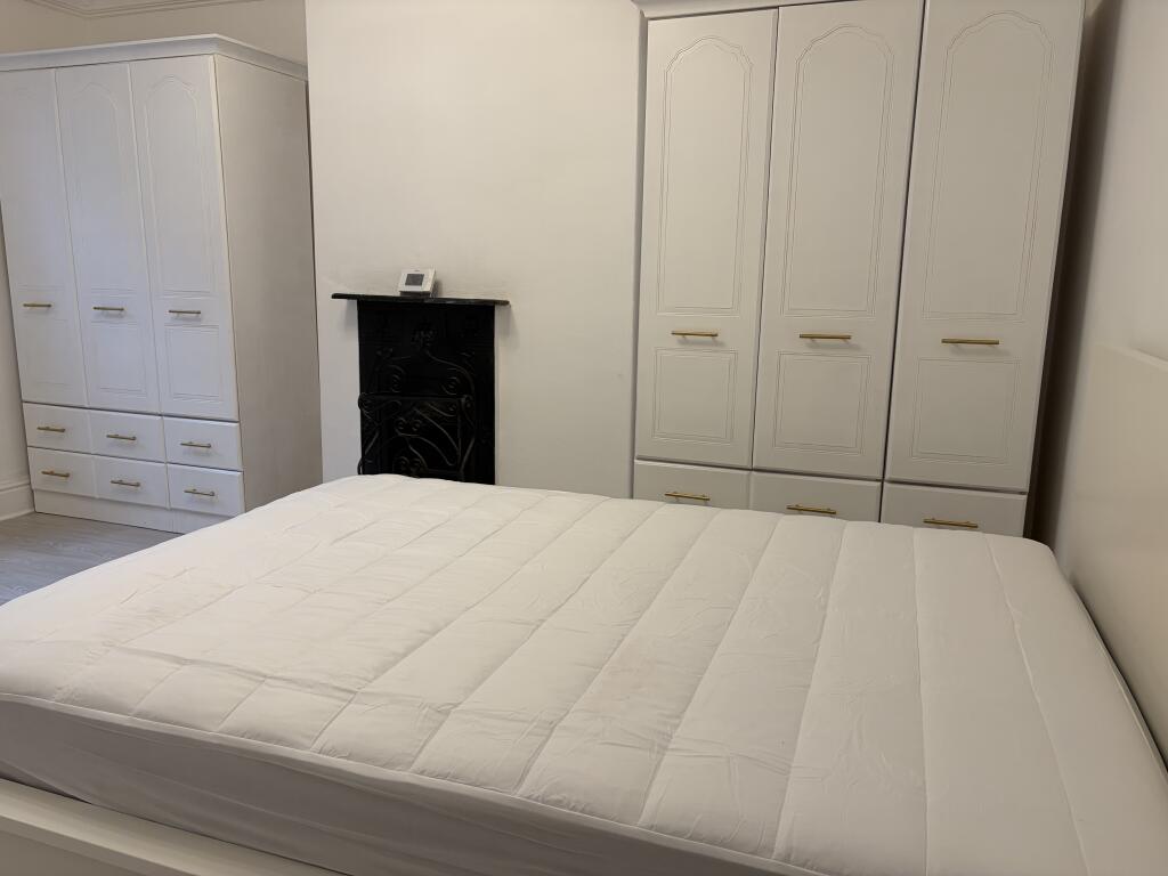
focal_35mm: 26
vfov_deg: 53.1
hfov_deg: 67.3
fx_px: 877
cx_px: 584
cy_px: 438
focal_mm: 5.96
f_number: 1.6
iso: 100
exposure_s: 1/122
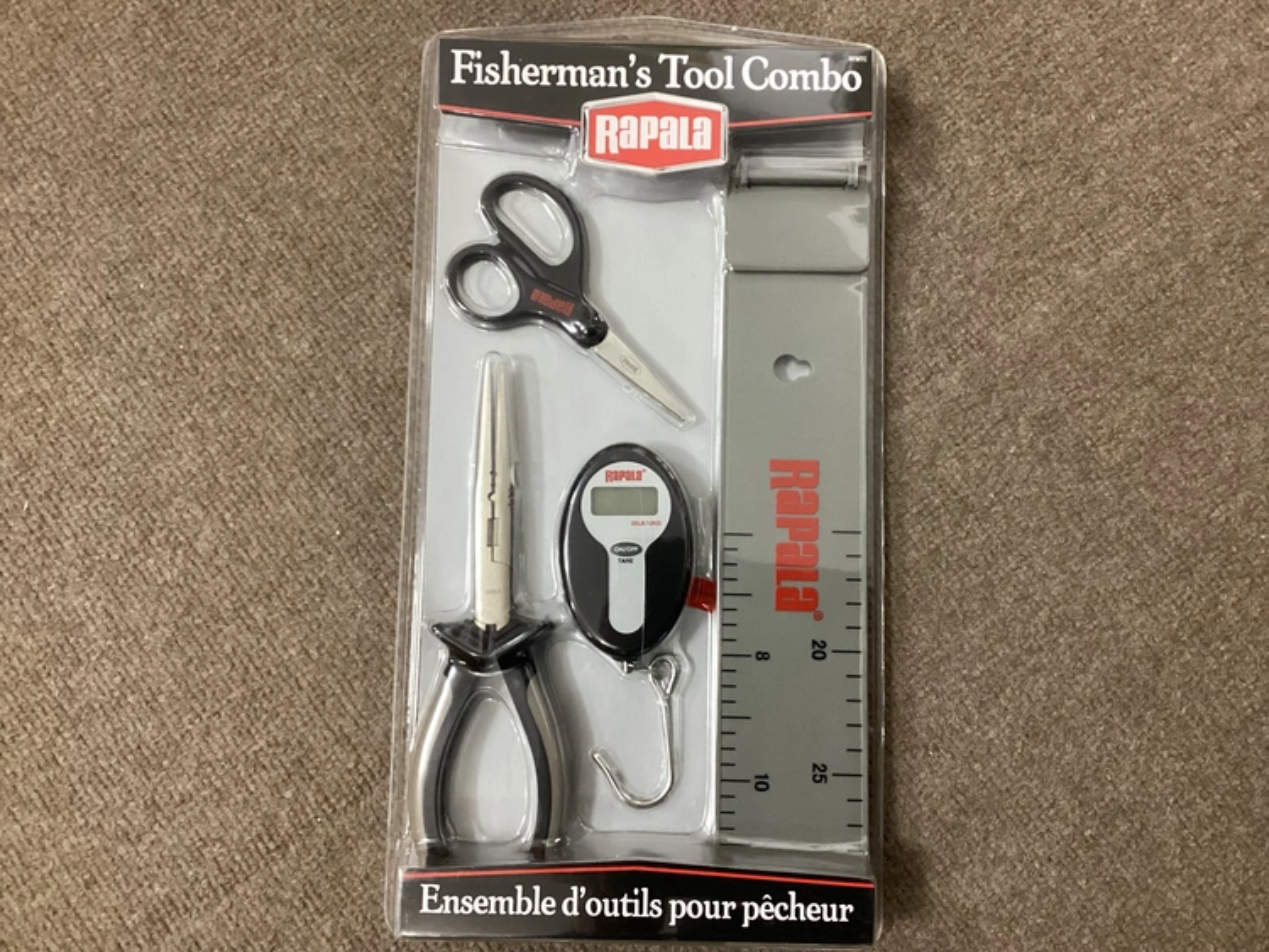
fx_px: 1137
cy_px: 476
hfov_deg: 58.3
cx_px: 634
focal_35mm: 31
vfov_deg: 45.5
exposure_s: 1/40
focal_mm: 3.3
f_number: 2.4
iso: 320
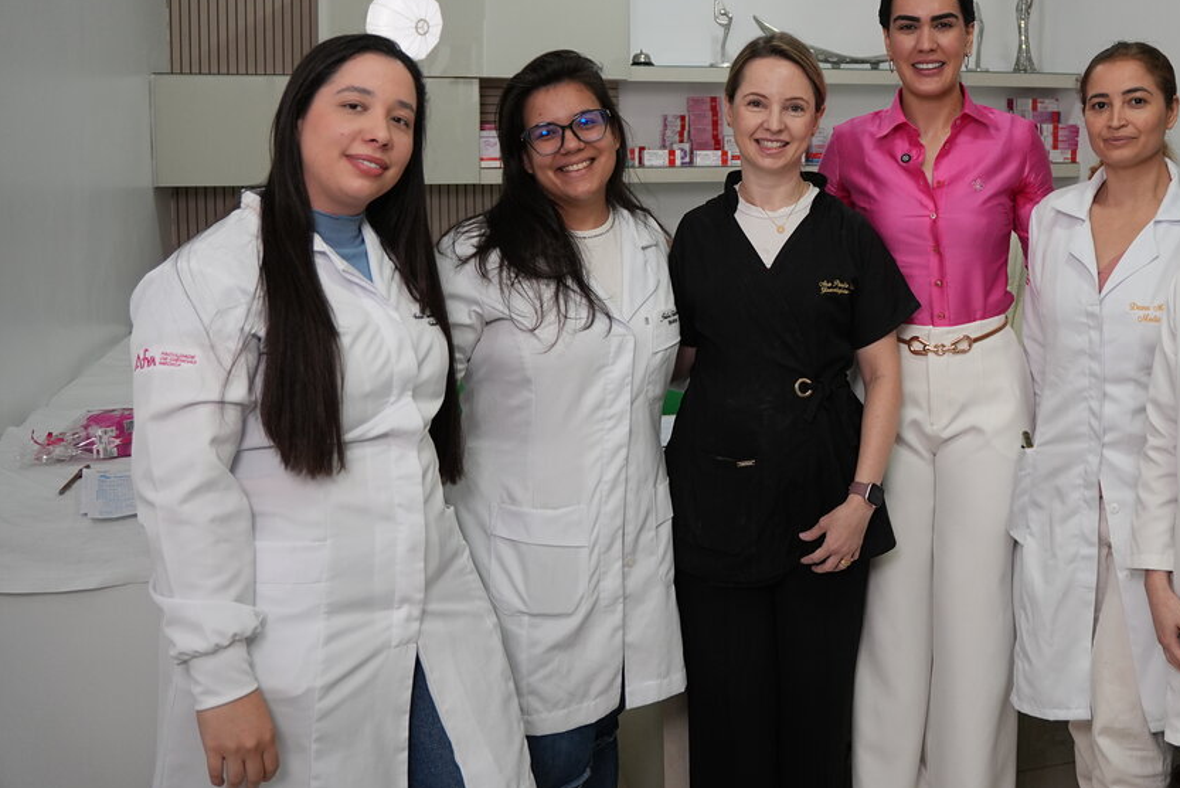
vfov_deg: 35.7
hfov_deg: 50.8
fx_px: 1204
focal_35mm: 37
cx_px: 826
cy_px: 230
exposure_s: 1/200
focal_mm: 17
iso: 400
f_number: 2.8
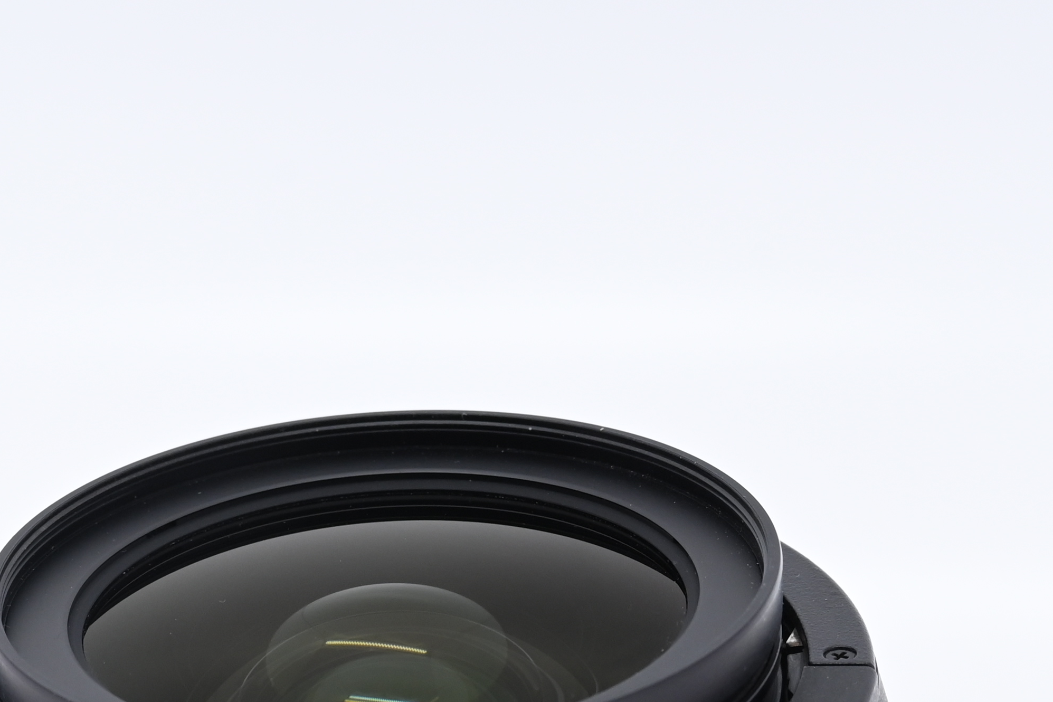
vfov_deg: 9.2
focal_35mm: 148
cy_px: 652
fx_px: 4329
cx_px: 491
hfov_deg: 13.9
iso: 500
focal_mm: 50
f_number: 9
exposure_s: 1/100
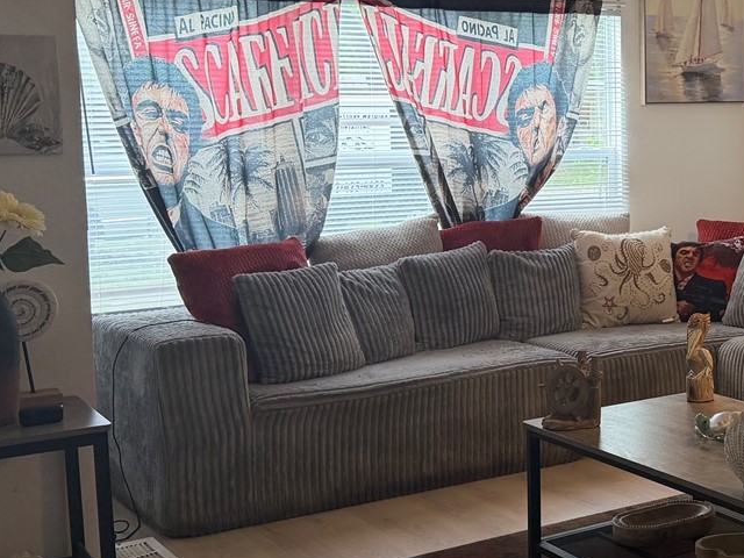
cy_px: 230
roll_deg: -0.1
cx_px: 723
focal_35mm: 60
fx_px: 1290
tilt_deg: -5.1
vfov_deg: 24.4
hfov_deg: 30.2
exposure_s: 1/120
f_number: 1.78
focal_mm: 6.76
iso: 200
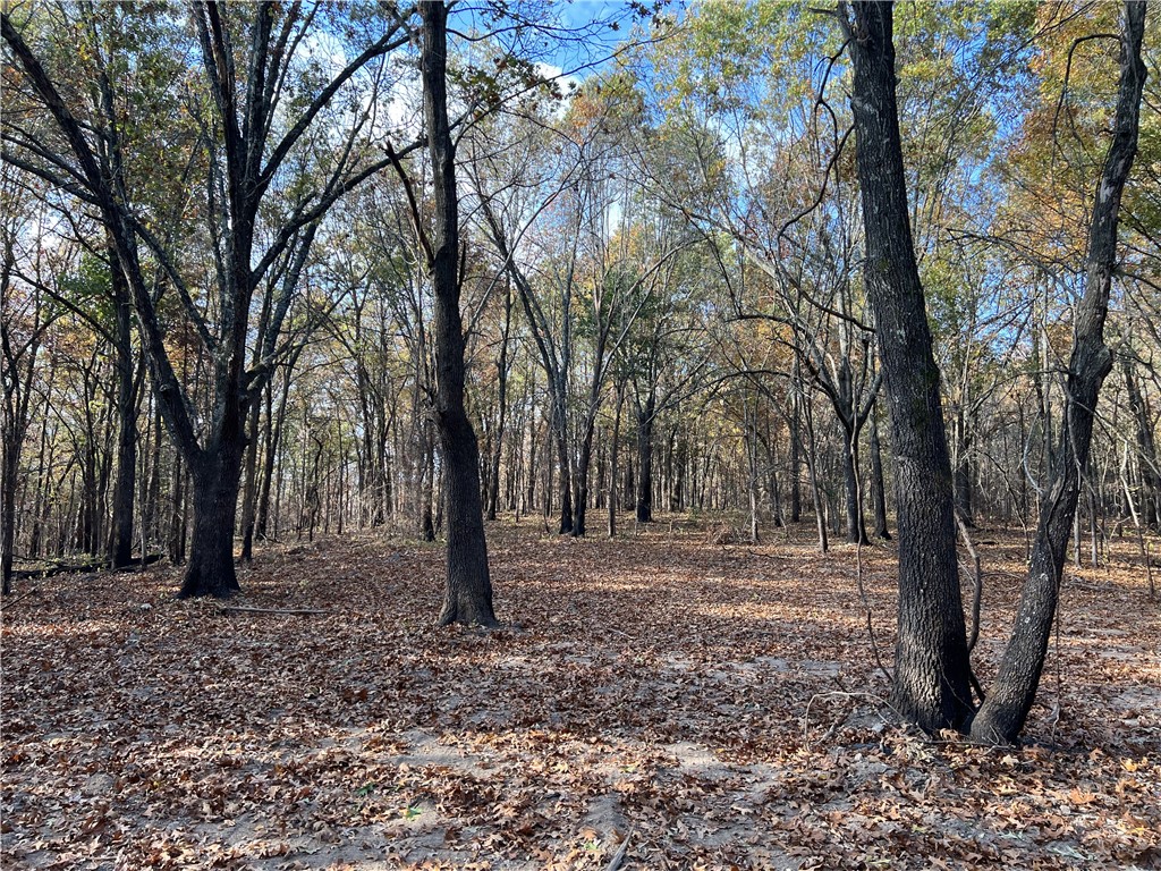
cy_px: 436
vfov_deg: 53.1
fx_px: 872
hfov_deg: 67.3
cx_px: 580
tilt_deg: +4.9
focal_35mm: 26
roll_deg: -0.8
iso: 50
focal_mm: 5.7
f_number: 1.5
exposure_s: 1/374
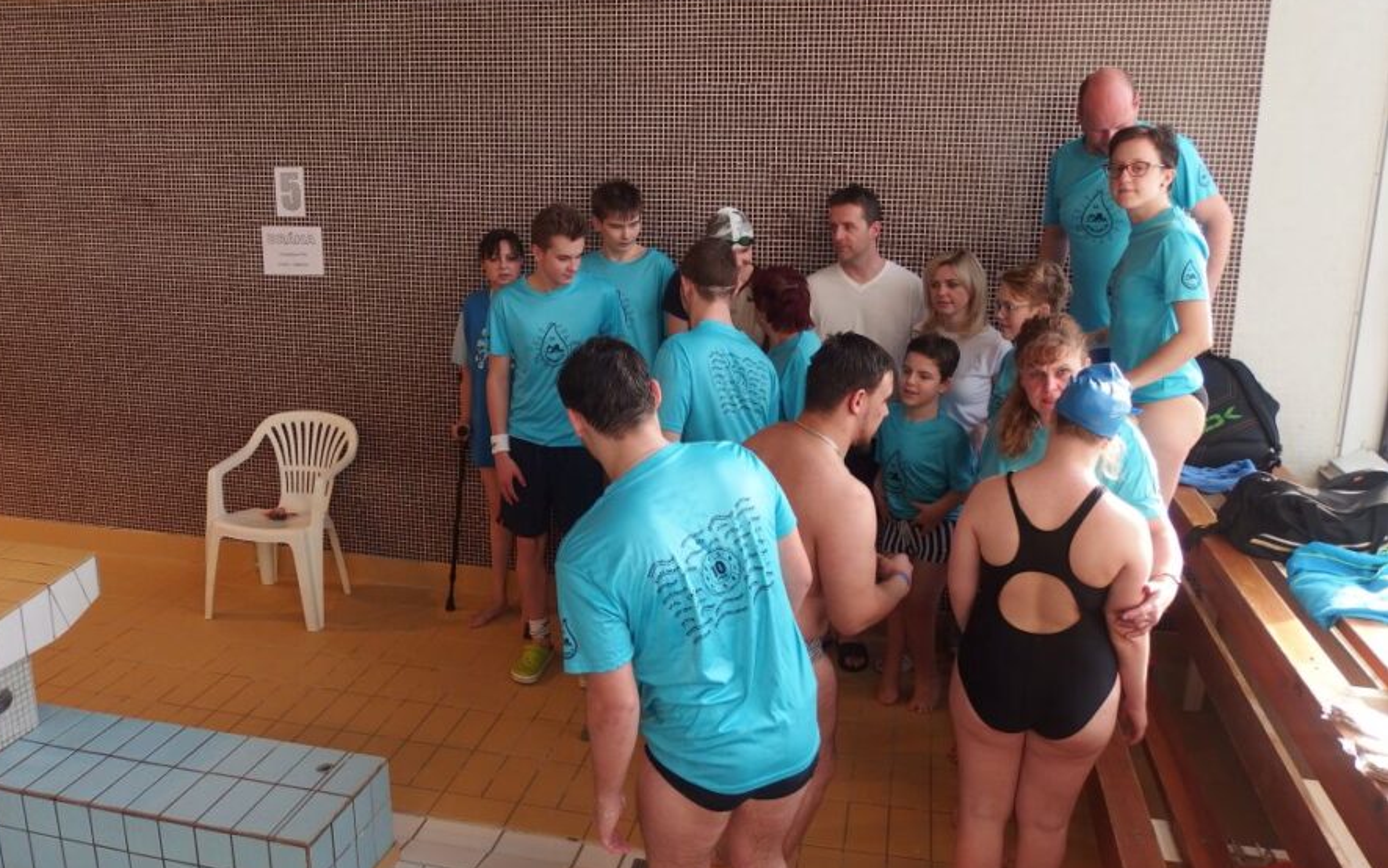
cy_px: 386
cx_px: 685
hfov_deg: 66.5
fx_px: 1059
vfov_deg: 44.5
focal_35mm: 28
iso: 100
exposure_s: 1/100
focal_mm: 4.7
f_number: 2.5
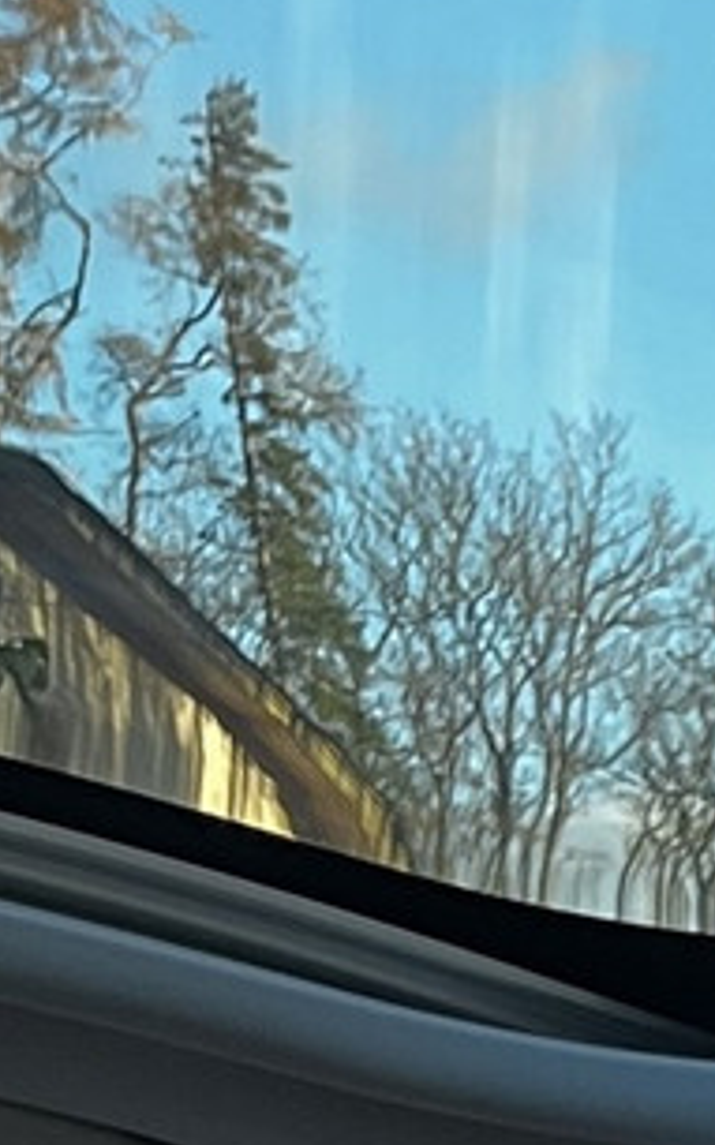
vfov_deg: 12.0
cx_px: 2239
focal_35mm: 144
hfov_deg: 7.8
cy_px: 2638
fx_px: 4494
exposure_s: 1/80
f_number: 1.6
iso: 125
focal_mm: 5.1
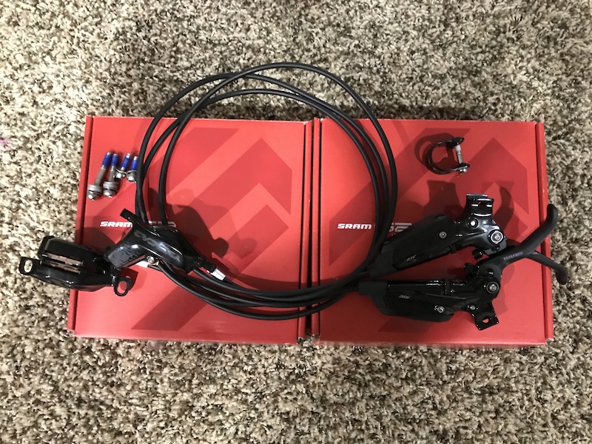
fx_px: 479
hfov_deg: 63.4
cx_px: 296
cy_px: 222
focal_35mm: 28
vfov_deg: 49.7
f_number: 1.8
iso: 100
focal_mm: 3.99
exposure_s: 1/4
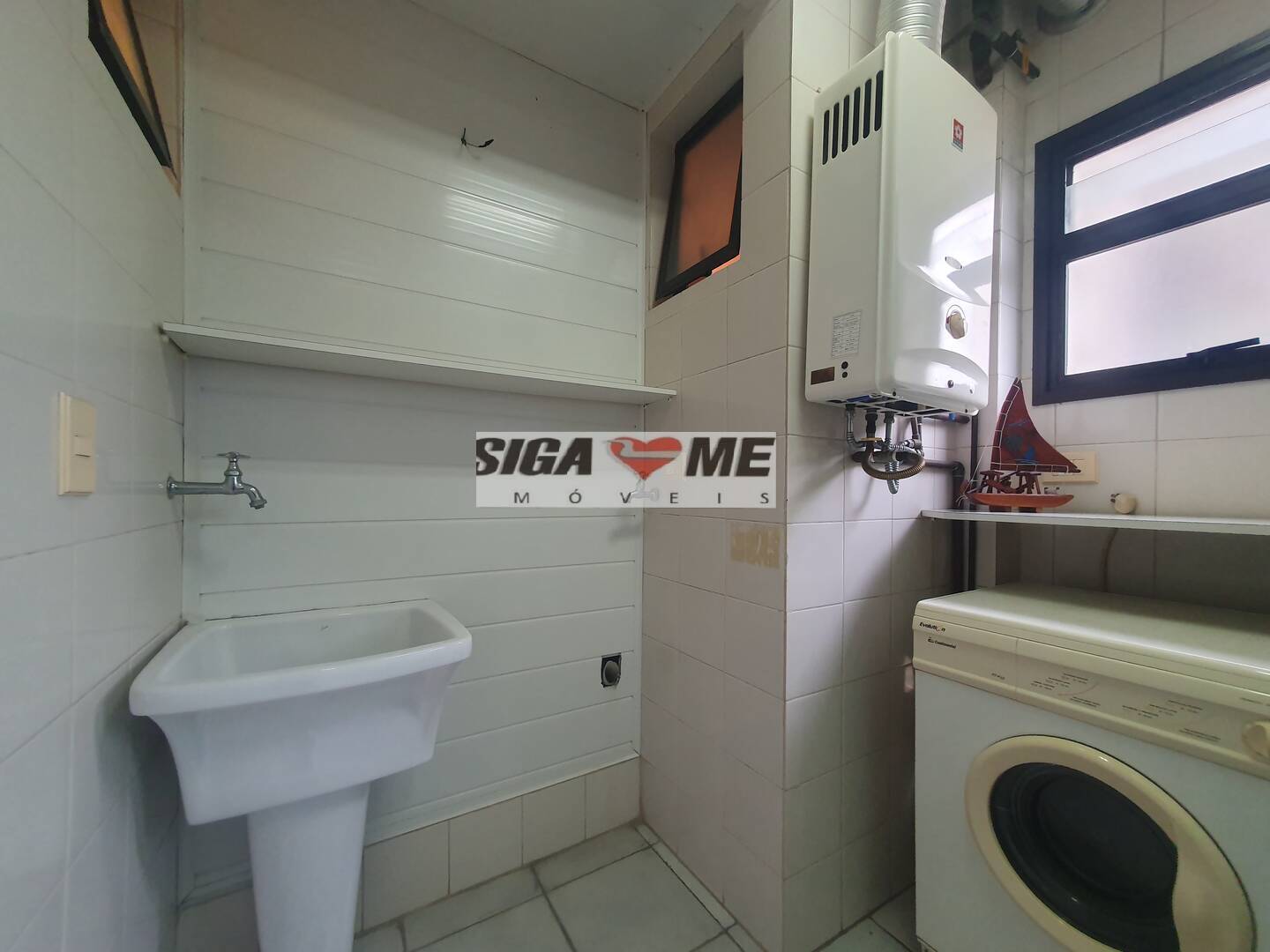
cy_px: 476
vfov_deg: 89.9
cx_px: 635
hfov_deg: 106.2
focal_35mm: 13
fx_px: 477
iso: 250
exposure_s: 1/60
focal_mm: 1.8
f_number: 2.2
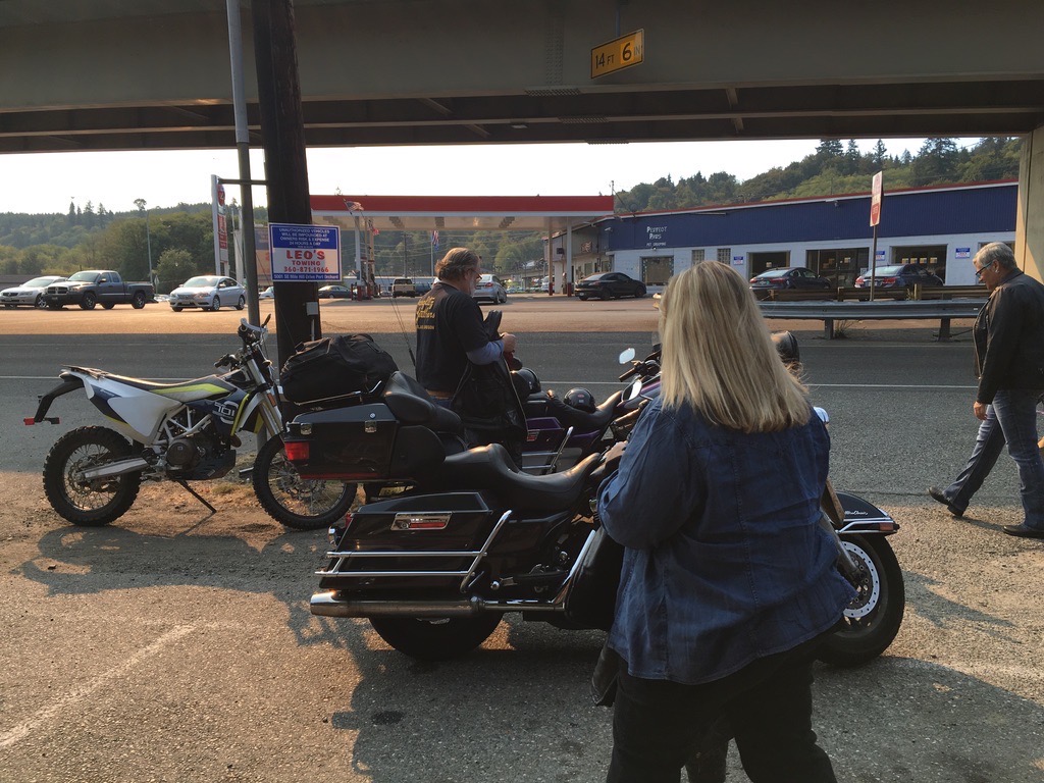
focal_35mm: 29
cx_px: 522
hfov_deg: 61.7
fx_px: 875
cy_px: 392
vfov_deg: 48.2
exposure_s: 1/674
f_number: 2.2
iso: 25
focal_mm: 4.15
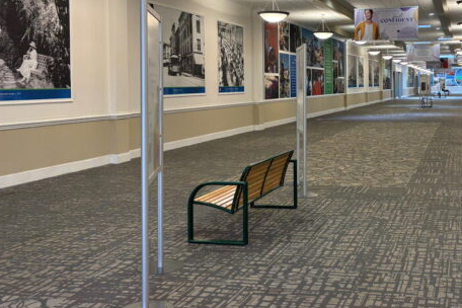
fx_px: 590
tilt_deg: -1.6
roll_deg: +0.5
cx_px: 332
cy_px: 88
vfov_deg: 28.9
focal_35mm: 46
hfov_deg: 41.8
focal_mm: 5.96
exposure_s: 1/60
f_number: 1.6
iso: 80
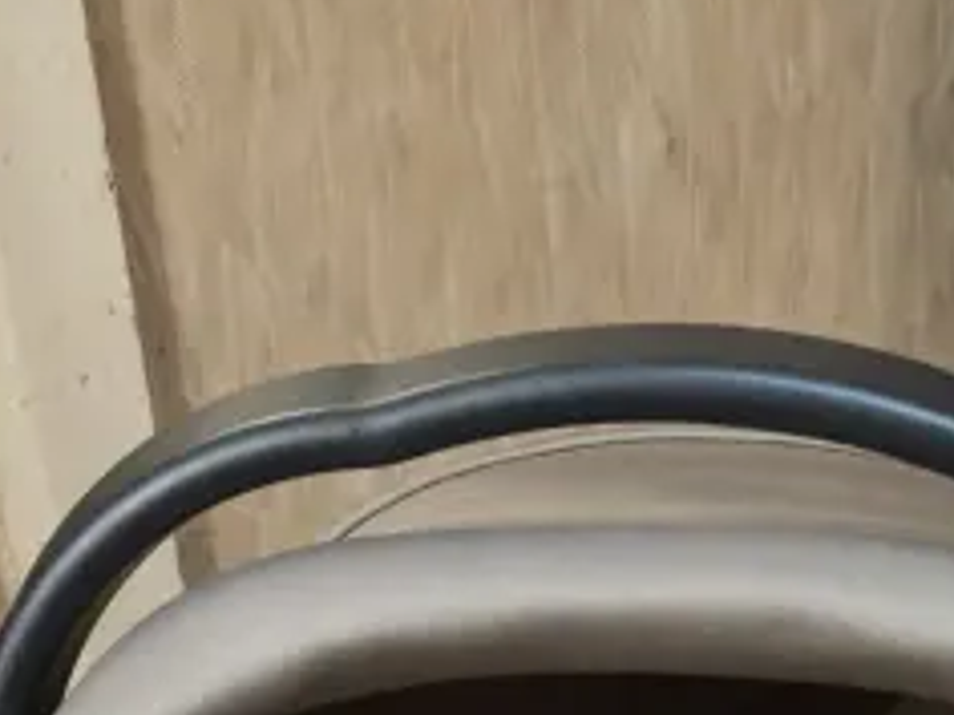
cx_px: 709
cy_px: 1474
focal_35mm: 73
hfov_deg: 26.4
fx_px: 2012
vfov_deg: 15.6
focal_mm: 6.57
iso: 800
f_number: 1.6
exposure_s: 1/33.3
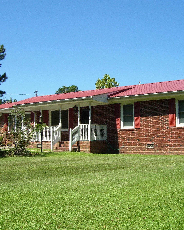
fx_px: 334
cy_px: 116
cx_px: 104
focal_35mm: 49
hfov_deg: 30.8
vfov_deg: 38.0
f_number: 4.8
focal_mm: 6
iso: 80
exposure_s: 1/350
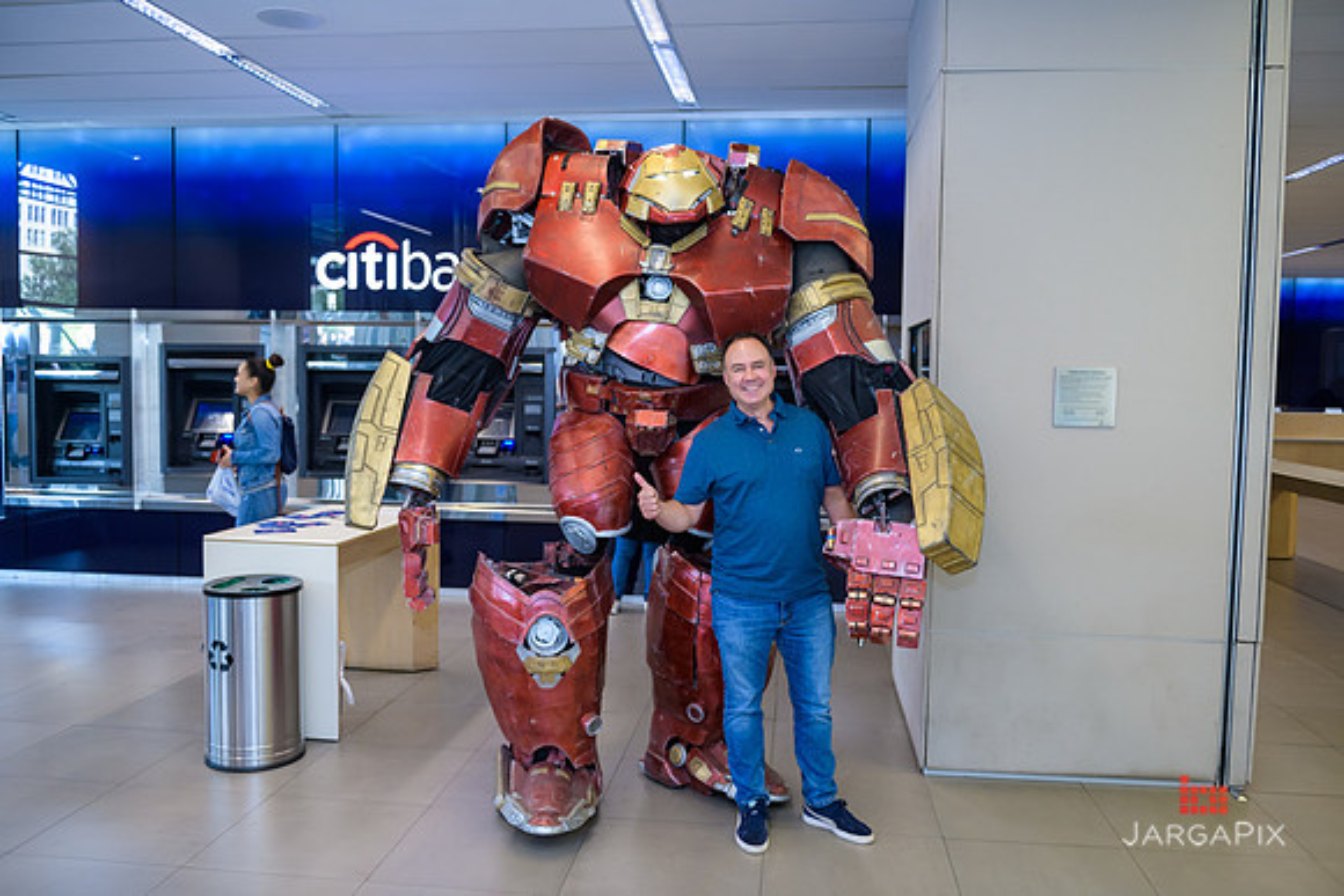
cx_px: 672
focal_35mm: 31
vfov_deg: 42.3
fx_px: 1158
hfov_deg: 60.3
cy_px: 448
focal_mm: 31
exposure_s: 1/125
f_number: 3.2
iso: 800
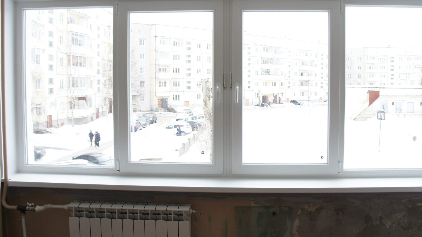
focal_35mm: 33
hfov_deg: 59.4
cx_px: 232
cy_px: 106
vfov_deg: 35.6
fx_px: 369
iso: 200
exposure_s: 1/80
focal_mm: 18
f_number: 3.5
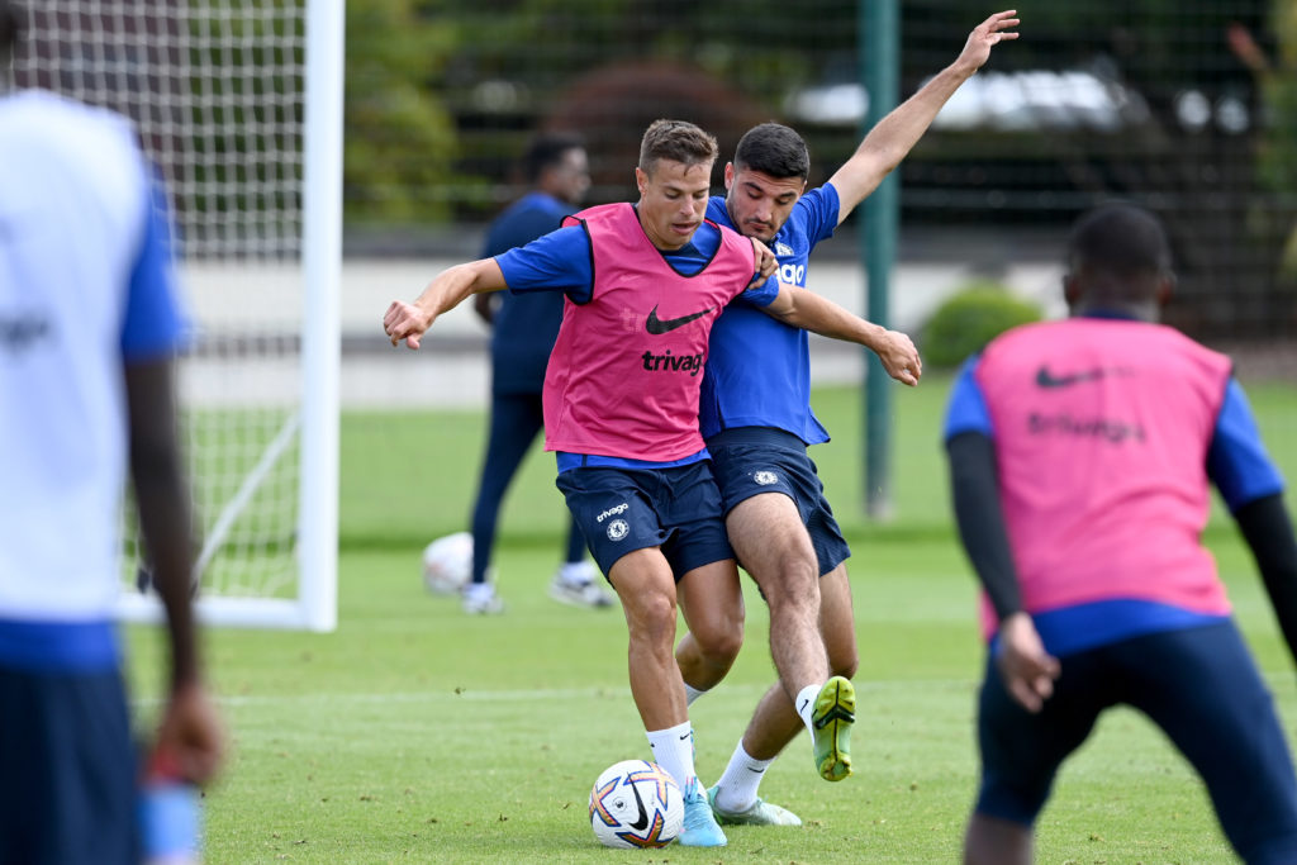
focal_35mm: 400
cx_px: 648
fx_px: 14412
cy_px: 432
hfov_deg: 5.2
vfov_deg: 3.4
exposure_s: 1/1600
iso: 500
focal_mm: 400
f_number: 4
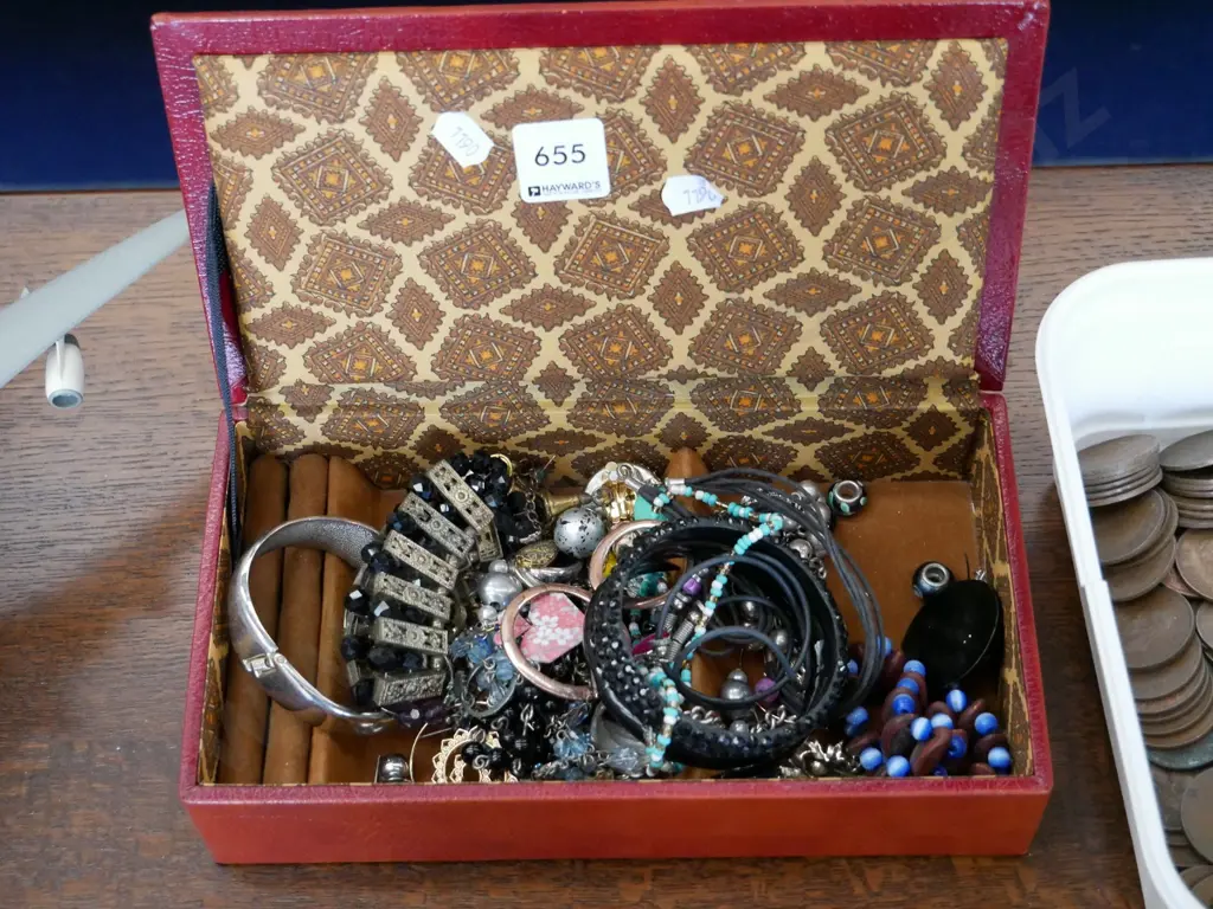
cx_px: 606
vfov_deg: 26.1
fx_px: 1962
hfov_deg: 34.3
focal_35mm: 56
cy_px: 454
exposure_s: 1/60
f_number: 4.7
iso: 3200
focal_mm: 28
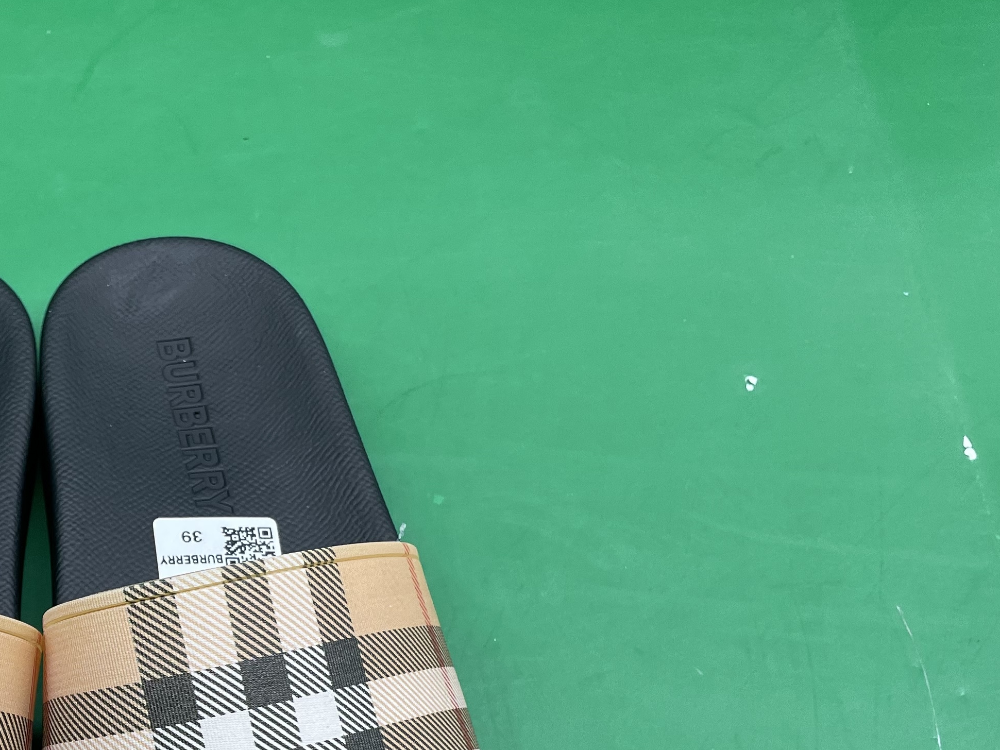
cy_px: 714
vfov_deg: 25.9
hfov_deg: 32.8
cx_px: 14
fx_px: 1560
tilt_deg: -64.4
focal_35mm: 54
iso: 64
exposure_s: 1/100
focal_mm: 4.2
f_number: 1.6
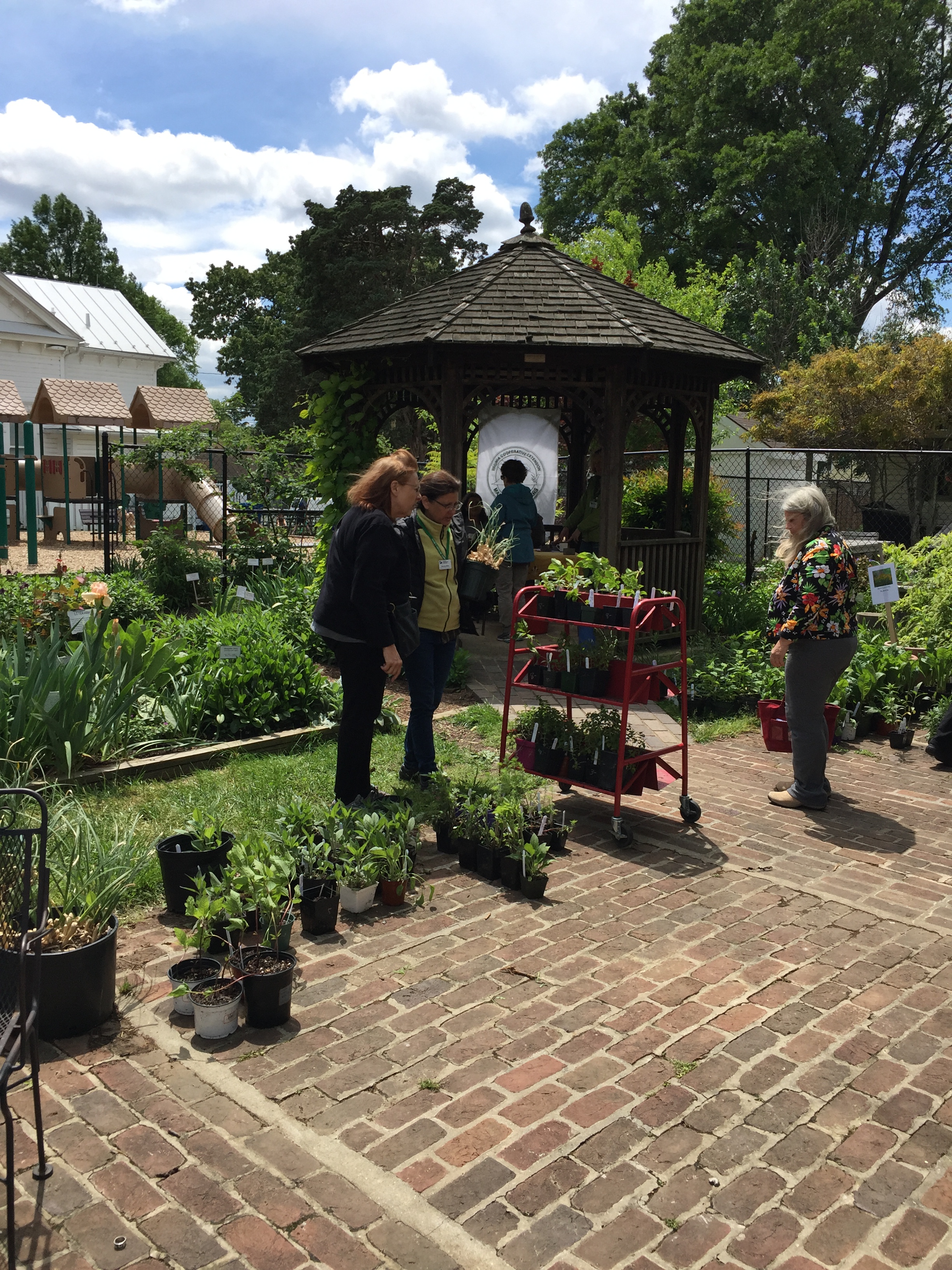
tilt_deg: -8.0
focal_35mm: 29
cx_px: 476
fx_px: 1063
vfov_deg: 61.7
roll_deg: -0.4
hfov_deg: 48.2
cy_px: 635
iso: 32
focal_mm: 4.15
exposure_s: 1/1647
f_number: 2.2
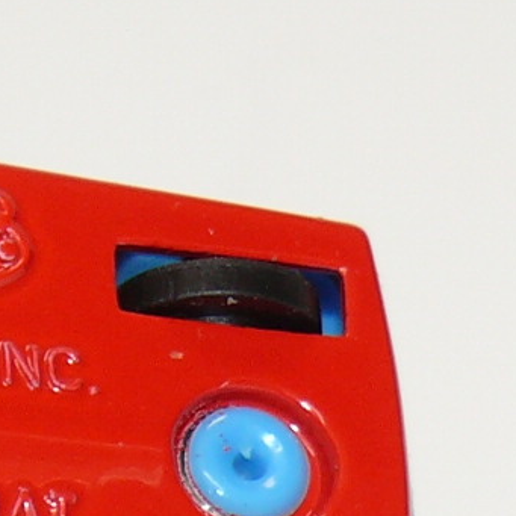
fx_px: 7201
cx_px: -443
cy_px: 451
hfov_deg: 4.1
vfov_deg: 4.1
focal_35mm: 427
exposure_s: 1/40
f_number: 4
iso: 100
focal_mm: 13.6
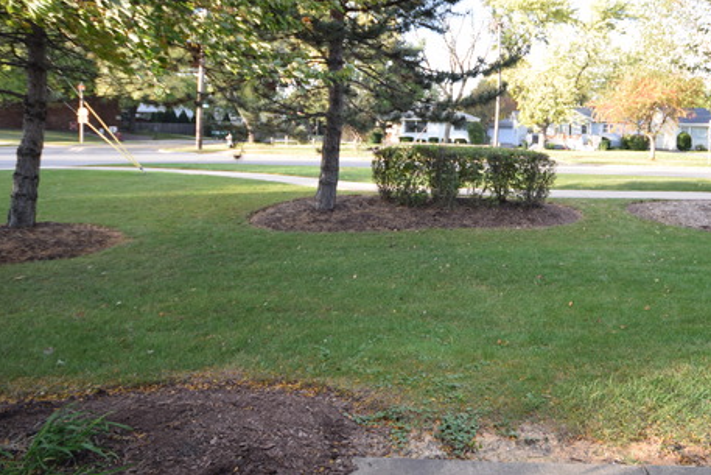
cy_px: 144
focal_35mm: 21
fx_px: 415
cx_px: 482
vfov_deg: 57.7
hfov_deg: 78.2
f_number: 5
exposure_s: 1/100
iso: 200
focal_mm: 10
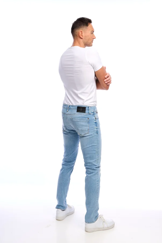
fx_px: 311
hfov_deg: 29.2
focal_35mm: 46
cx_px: 81
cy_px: 122
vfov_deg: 42.8
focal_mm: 46
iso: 160
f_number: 8
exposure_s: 1/160
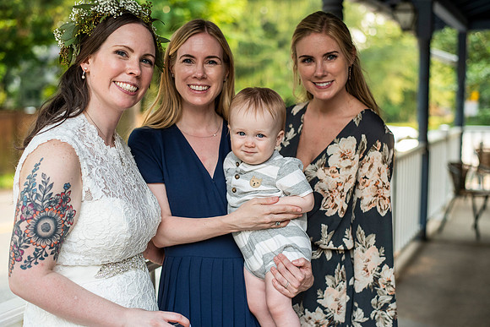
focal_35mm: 50
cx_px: 245
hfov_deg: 39.6
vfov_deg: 27.0
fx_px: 681
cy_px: 164
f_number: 2.8
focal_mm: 50
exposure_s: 1/1250
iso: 1000
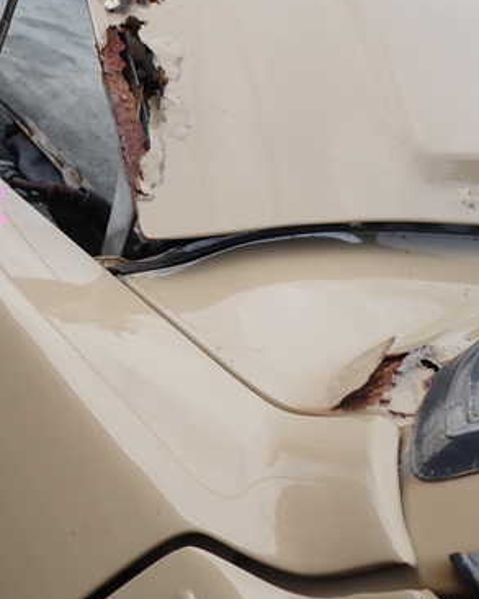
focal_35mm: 48
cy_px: 295
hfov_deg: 29.3
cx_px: -7
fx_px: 850
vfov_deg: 38.8
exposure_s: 1/800
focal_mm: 5.4
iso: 100
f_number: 3.2
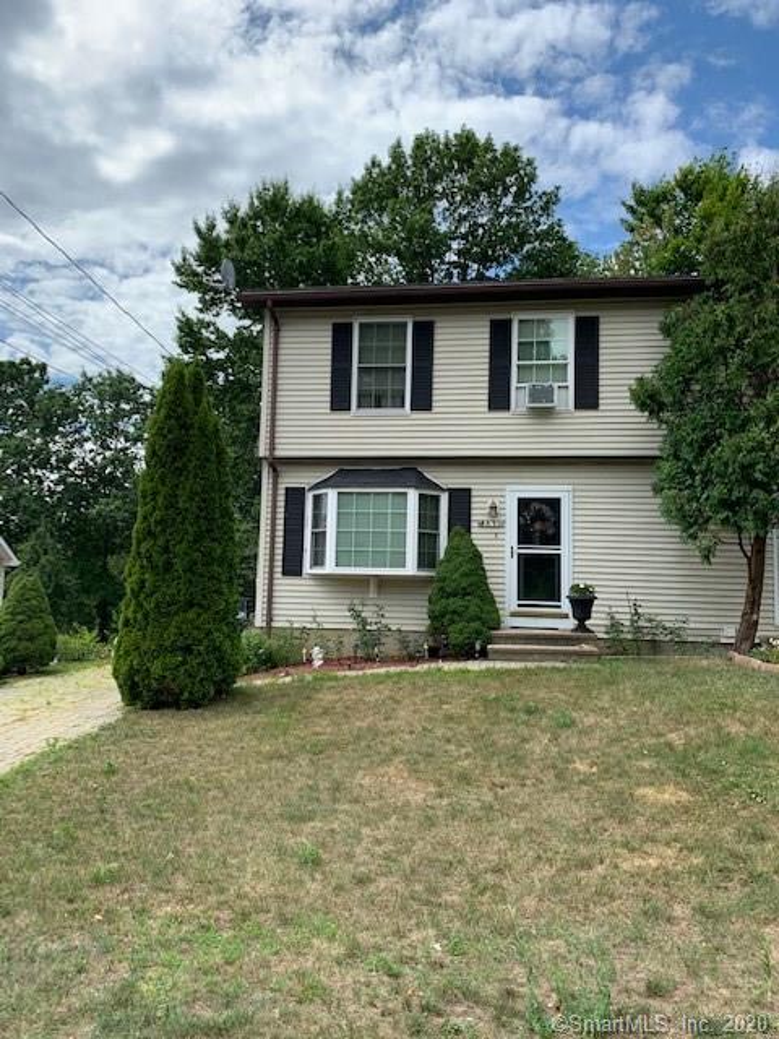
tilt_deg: +5.2
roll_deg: -2.5
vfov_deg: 67.3
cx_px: 390
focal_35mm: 26
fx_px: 780
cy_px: 520
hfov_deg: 53.1
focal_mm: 4.25
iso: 25
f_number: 1.8
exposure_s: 1/1916
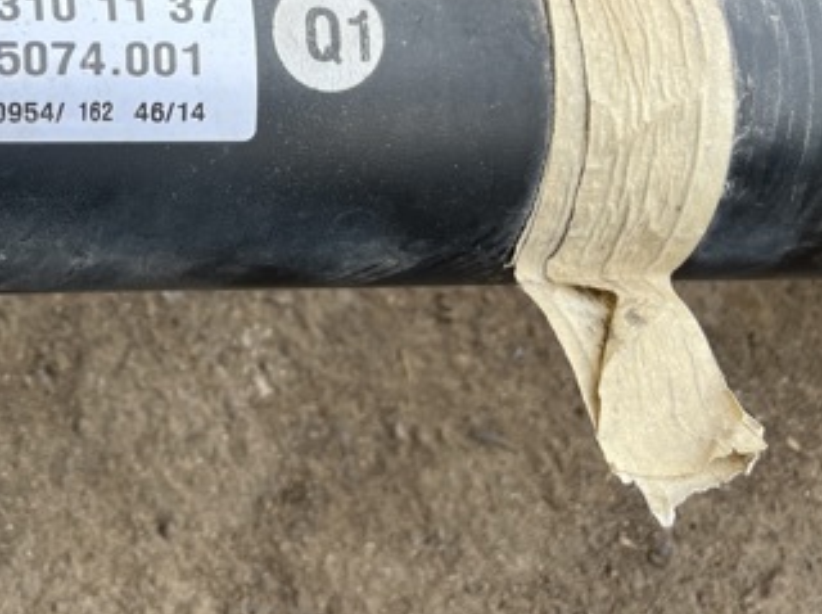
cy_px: 143
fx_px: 1233
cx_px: 72
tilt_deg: -58.2
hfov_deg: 34.7
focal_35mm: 52
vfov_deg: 27.5
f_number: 1.6
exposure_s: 1/520
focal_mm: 5.1
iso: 50
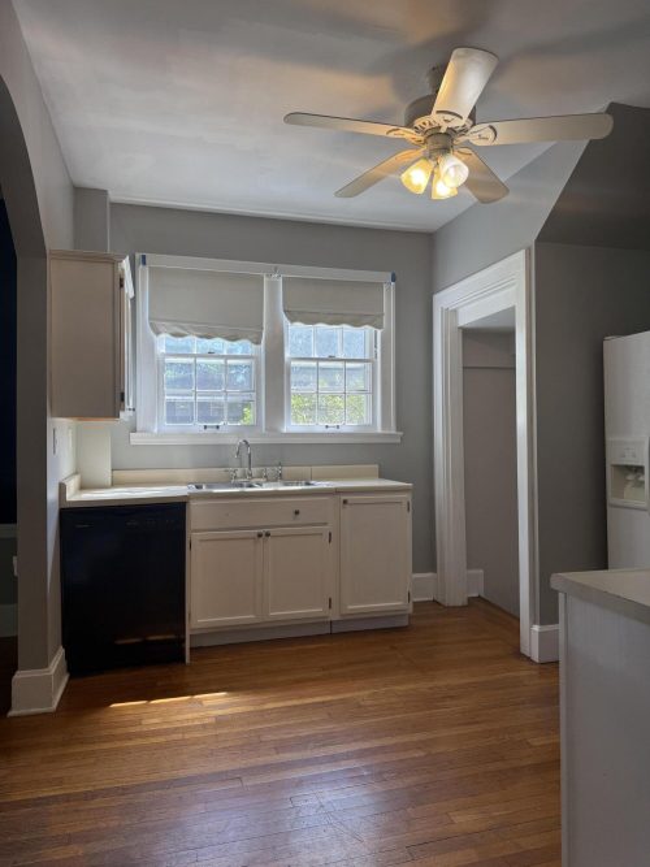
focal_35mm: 24
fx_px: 601
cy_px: 434
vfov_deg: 71.6
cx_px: 325
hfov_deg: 56.8
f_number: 1.78
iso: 100
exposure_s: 1/223
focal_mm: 6.76
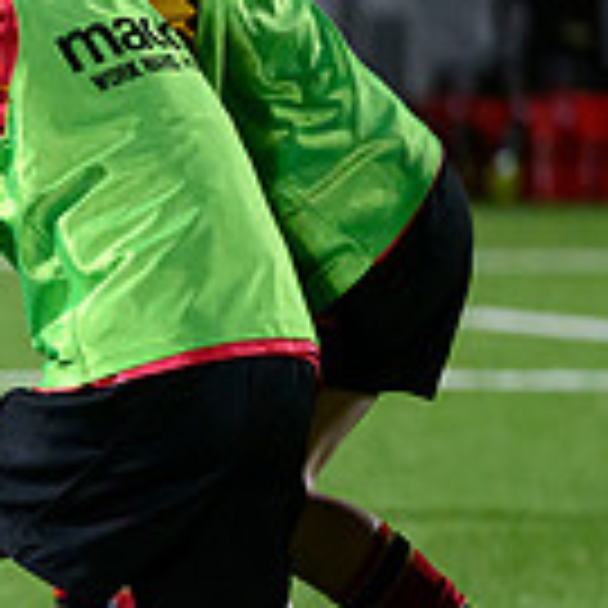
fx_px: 17626
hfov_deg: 2.0
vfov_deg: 2.0
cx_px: -455
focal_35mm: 887
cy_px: 524
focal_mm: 200
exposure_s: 1/1600
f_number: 3.2
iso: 6400
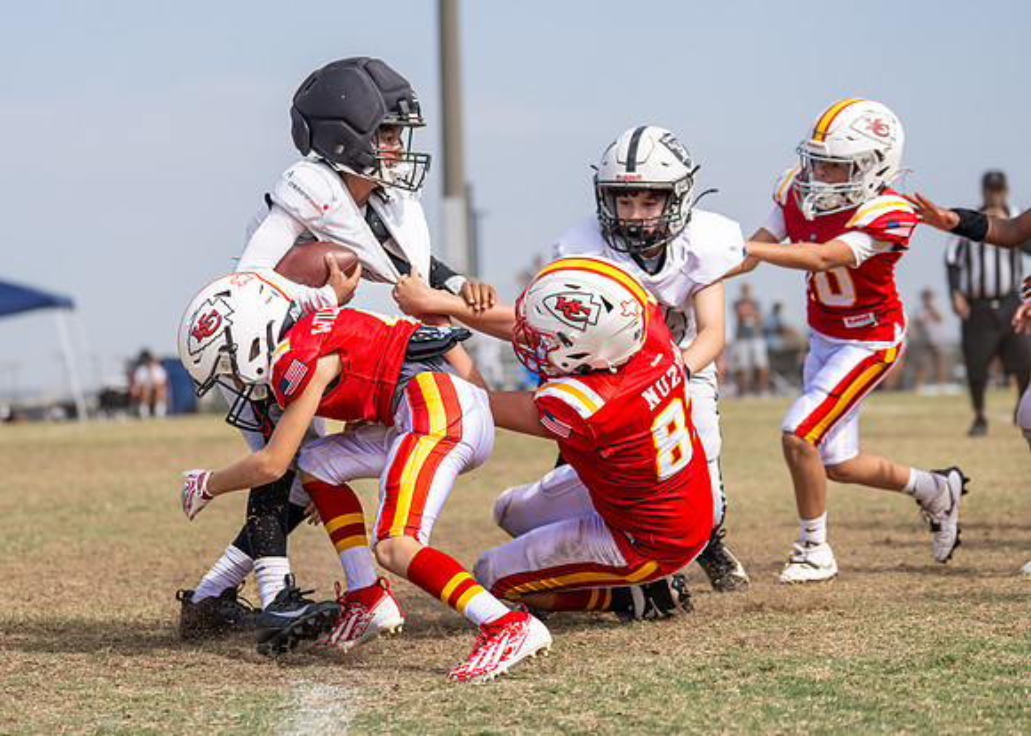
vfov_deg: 13.1
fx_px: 3214
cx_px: 467
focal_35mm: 110
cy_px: 356
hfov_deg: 18.2
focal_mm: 83
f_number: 2.8
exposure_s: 1/4000
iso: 160
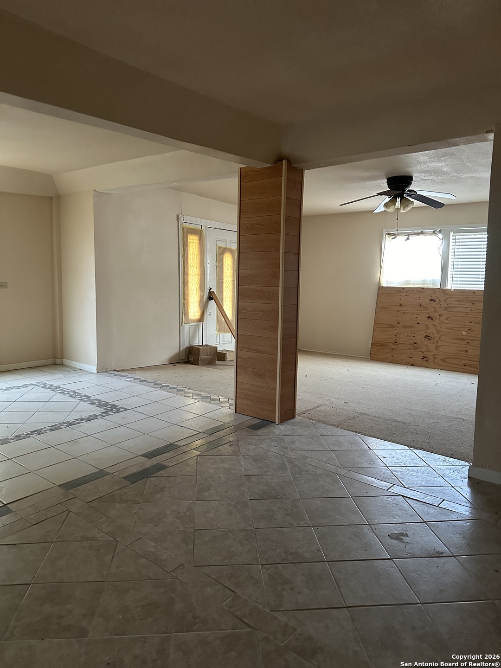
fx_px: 463
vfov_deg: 71.6
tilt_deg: -5.8
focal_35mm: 24
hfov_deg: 56.8
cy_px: 334
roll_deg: -1.5
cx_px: 250
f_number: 1.78
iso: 1000
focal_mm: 6.86
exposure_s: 1/47
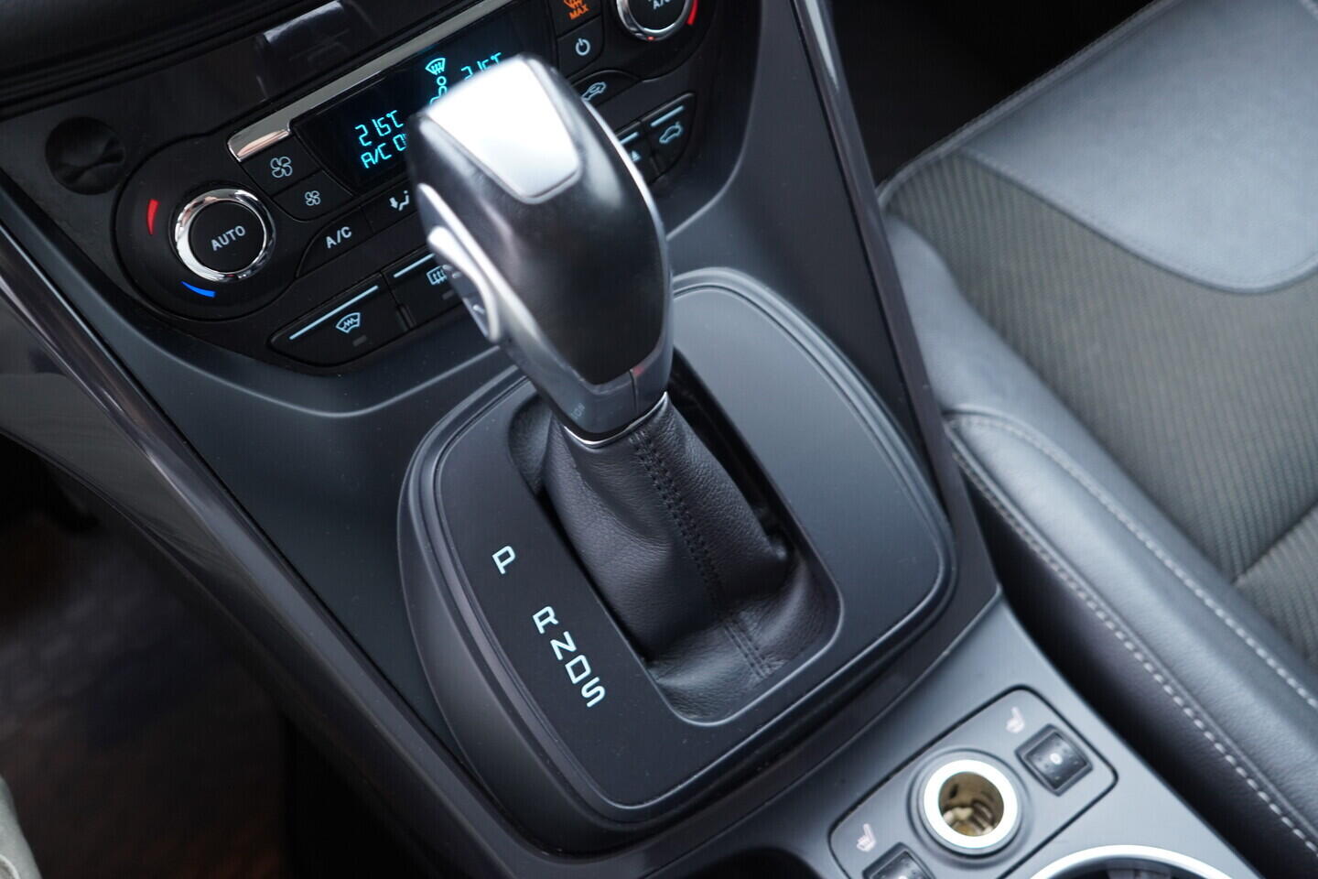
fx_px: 1318
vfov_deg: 36.9
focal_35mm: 36
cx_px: 659
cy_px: 440
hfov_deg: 53.1
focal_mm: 24
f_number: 2.8
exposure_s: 1/40
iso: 500
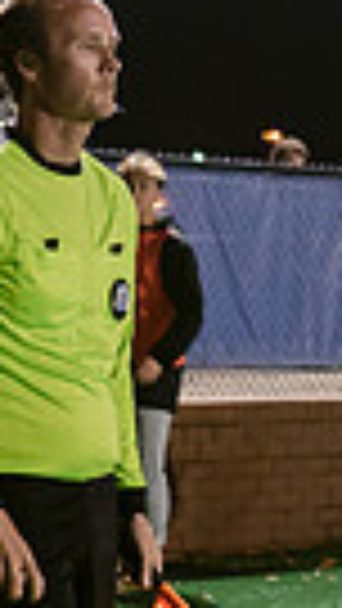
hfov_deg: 5.0
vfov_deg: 9.6
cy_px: 444
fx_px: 3625
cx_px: 1201
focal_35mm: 225
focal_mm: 50
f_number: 4
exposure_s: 1/100
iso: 2500
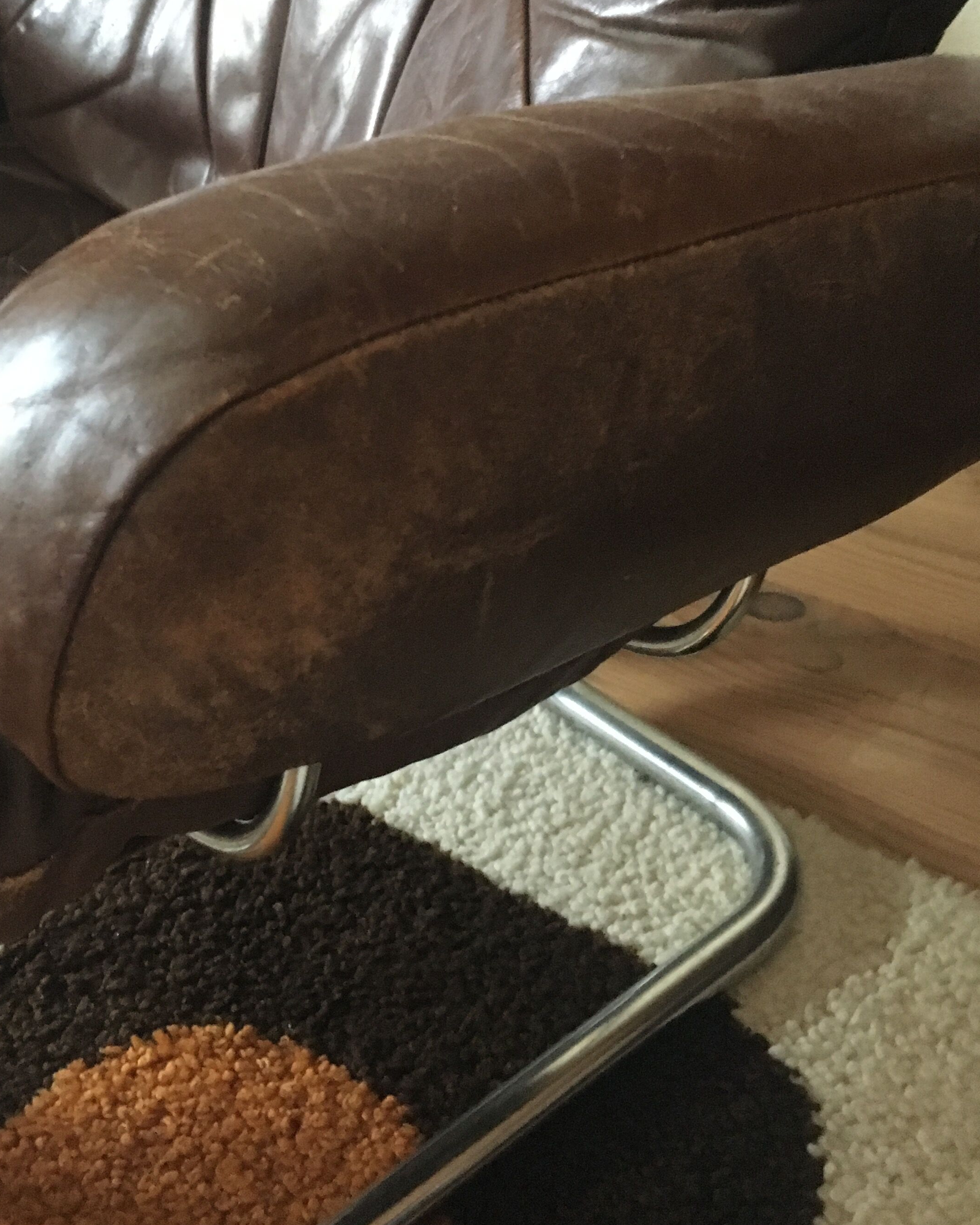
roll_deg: +5.2
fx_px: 1559
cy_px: 426
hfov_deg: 34.4
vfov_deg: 42.4
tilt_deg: -30.7
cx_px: 287
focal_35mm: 43
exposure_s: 1/17
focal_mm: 4.15
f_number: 2.2
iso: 320
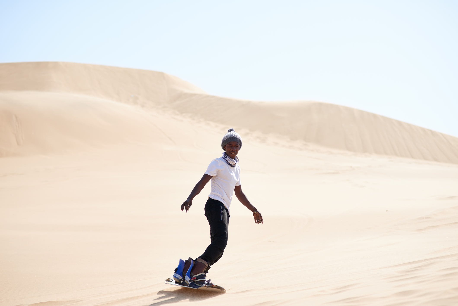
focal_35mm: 85
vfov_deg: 16.1
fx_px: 1082
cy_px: 153
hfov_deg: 23.9
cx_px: 229
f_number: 2.5
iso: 100
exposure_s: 1/2000
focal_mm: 85
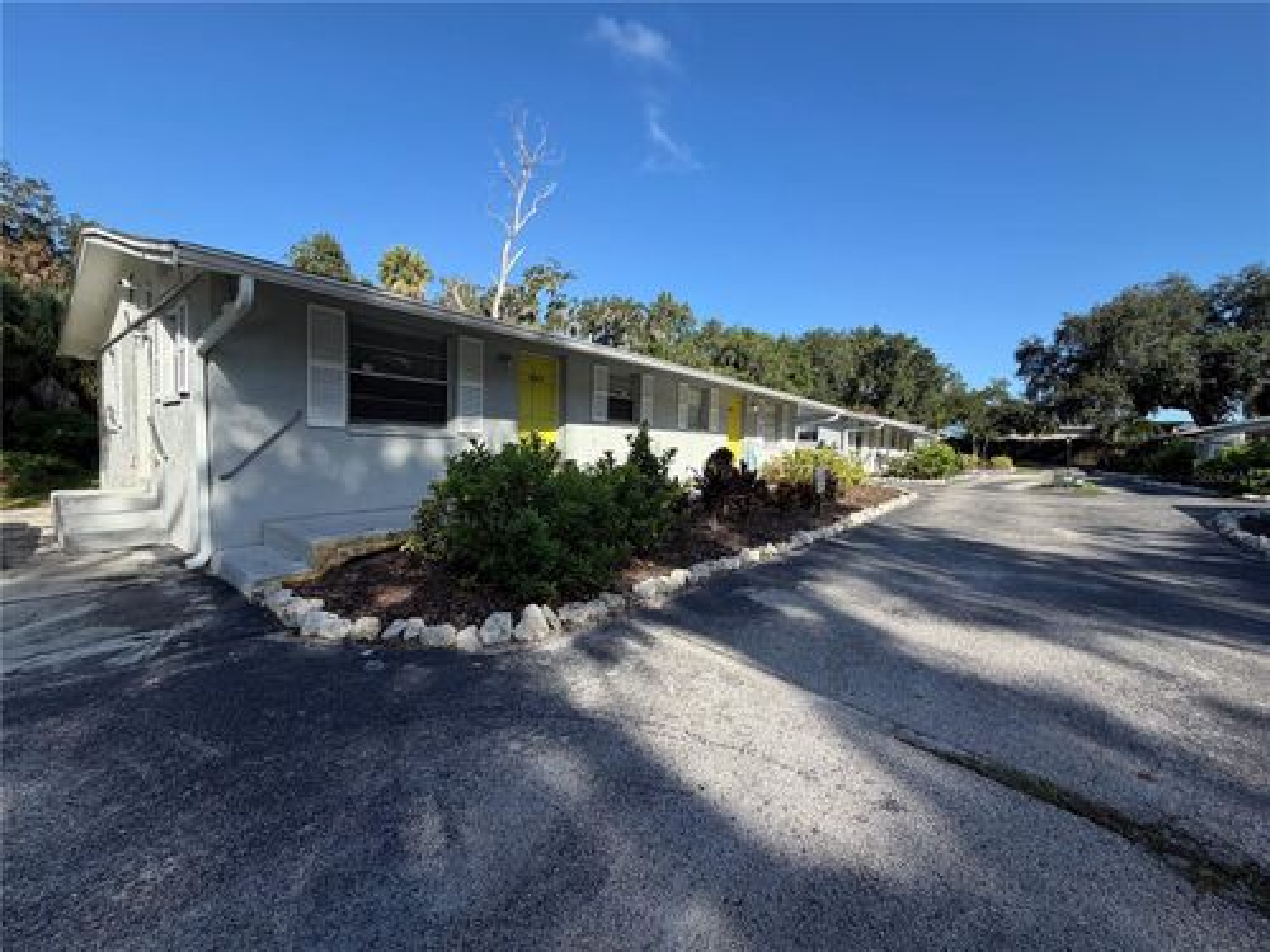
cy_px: 476
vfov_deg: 85.7
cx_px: 635
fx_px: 514
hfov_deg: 102.1
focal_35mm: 14
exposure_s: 1/770
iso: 40
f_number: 2.2
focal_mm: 2.22
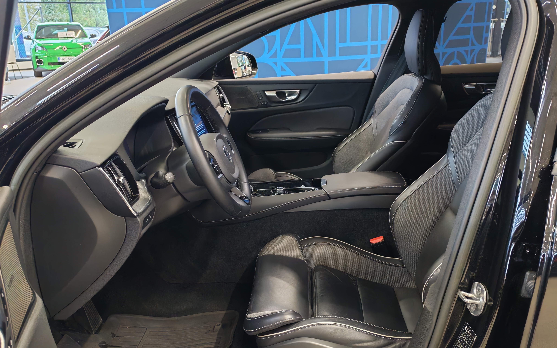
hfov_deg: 56.7
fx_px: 516
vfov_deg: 37.3
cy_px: 184
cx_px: 278
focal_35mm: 34
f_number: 1.9
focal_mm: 6.12
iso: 1000
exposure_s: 1/100
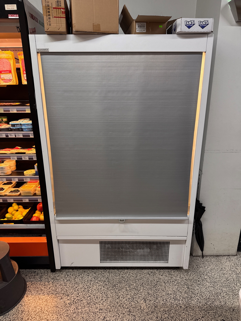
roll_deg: +0.4
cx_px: 120
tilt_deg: -17.0
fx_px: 223
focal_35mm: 24
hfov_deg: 56.8
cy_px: 160
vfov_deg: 71.6
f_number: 1.78
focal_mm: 6.76
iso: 125
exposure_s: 1/100
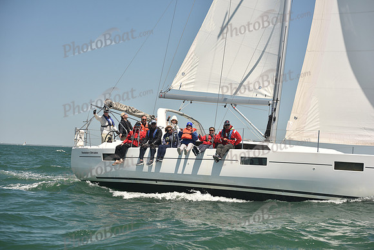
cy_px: 125
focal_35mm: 75
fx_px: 779
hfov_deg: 27.0
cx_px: 187
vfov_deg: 18.2
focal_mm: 75
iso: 250
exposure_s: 1/800
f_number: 5.6
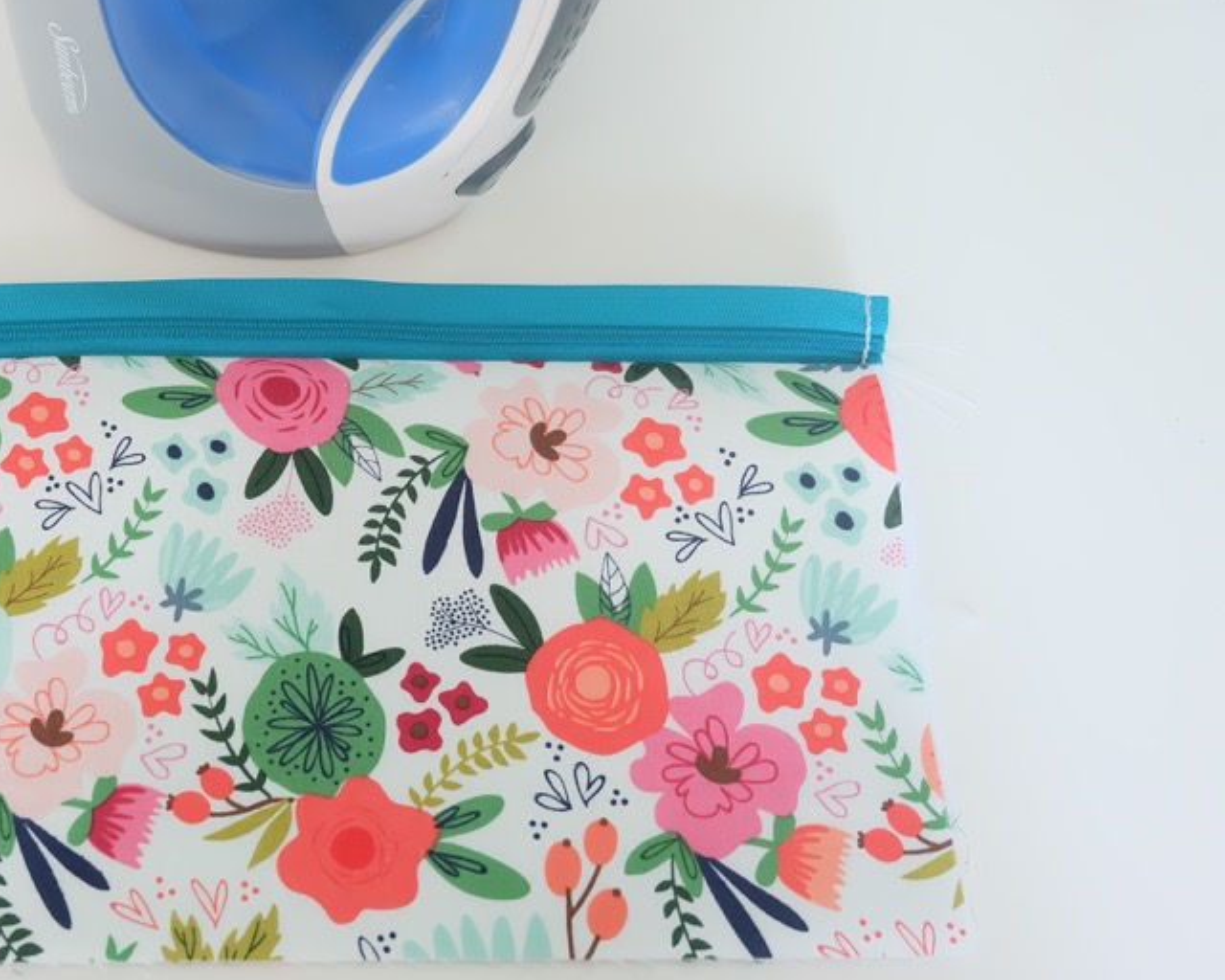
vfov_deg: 34.1
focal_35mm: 44
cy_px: 535
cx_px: 283
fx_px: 1595
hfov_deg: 40.6
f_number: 4.5
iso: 1250
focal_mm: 20.1
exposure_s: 1/30
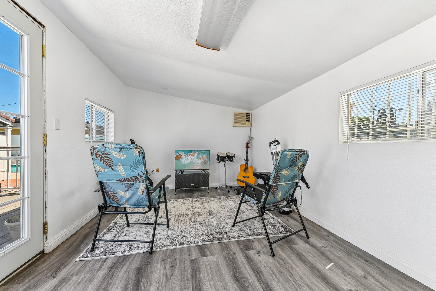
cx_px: 218
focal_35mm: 14
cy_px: 146
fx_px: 170
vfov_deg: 81.2
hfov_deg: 104.3
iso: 250
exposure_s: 1/10
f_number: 13
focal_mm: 14
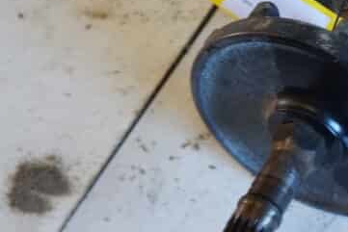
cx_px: 416
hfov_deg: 21.2
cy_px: 52
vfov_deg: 15.2
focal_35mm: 89
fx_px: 865
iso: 640
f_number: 4
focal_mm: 21
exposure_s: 1/60
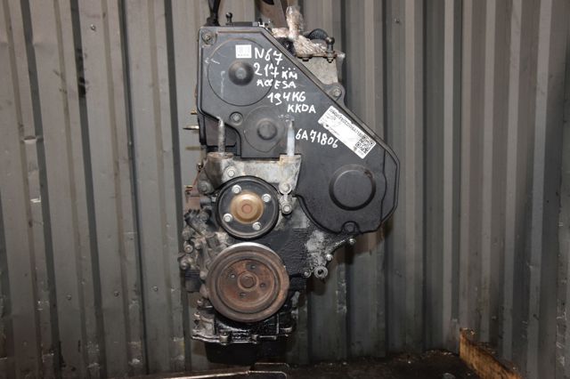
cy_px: 190
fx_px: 593
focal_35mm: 38
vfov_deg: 35.5
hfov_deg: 51.3
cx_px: 285
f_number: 5.6
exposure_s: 1/60
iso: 1600
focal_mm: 25
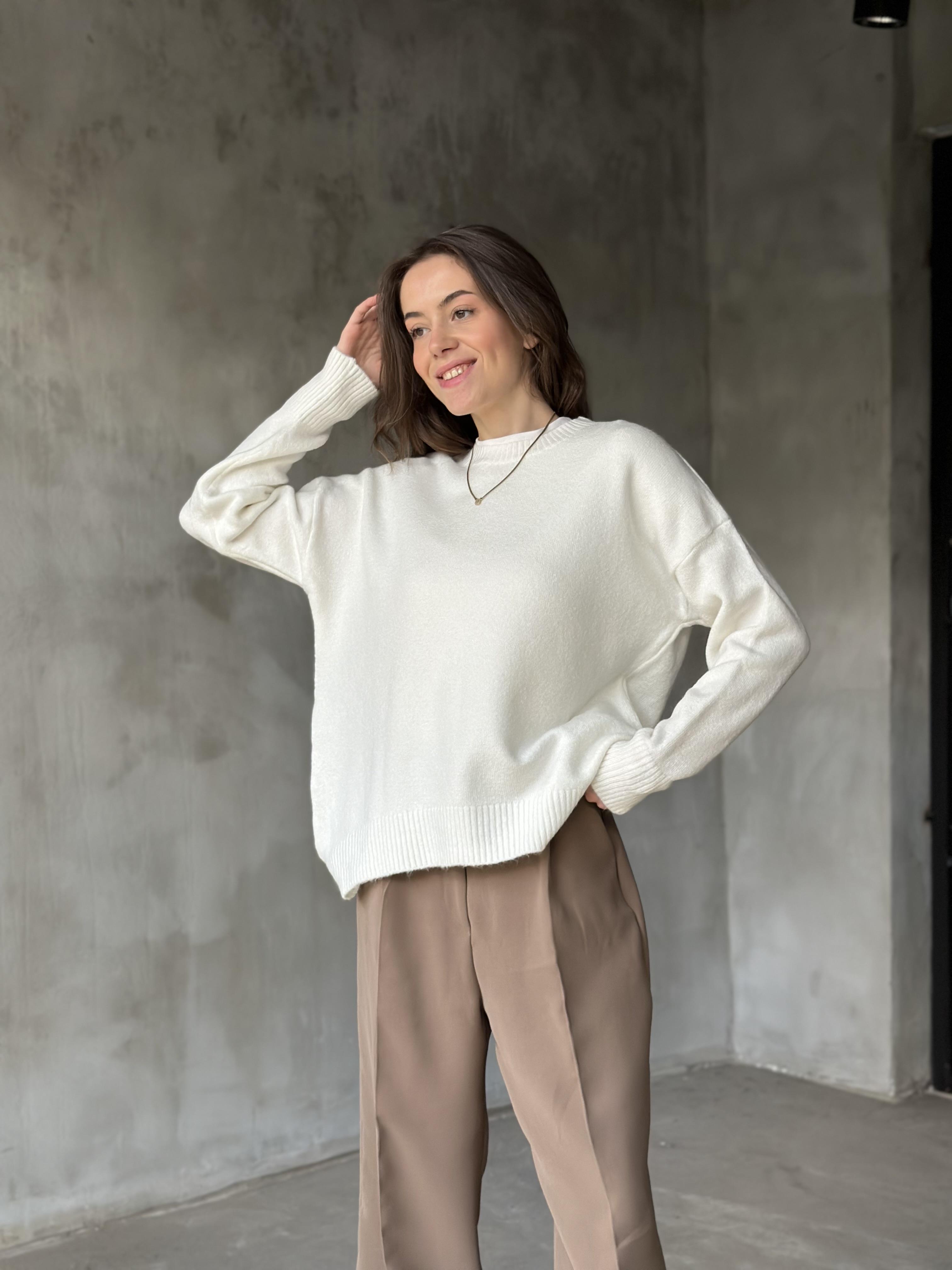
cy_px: 635
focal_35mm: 48
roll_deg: -0.1
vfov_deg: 39.7
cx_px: 476
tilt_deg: -0.7
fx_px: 1760
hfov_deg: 30.3
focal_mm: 6.86
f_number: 1.78
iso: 125
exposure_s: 1/84
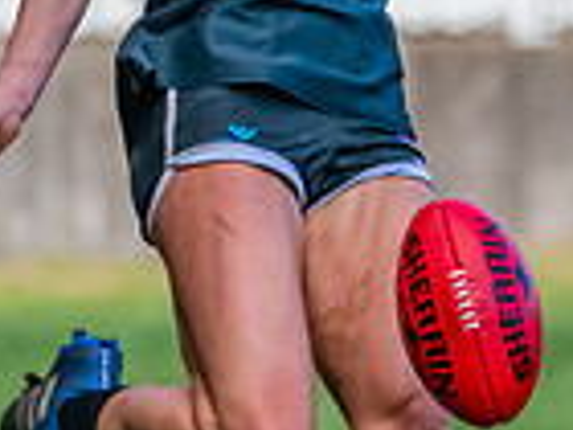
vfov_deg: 0.6
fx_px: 40389
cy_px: 18
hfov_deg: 0.8
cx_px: 500
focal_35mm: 2440
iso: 1600
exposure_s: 1/1600
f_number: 6
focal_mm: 450
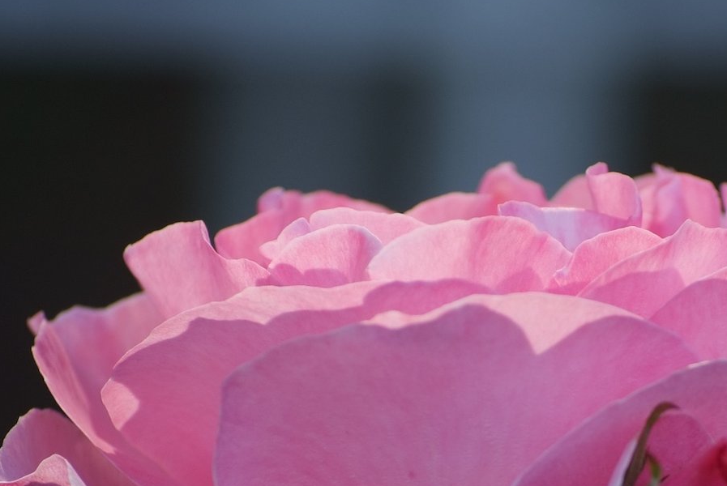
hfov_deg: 4.9
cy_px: 493
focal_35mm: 418
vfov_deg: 3.3
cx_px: 621
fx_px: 8449
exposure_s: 1/180
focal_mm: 122
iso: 100
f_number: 4.8
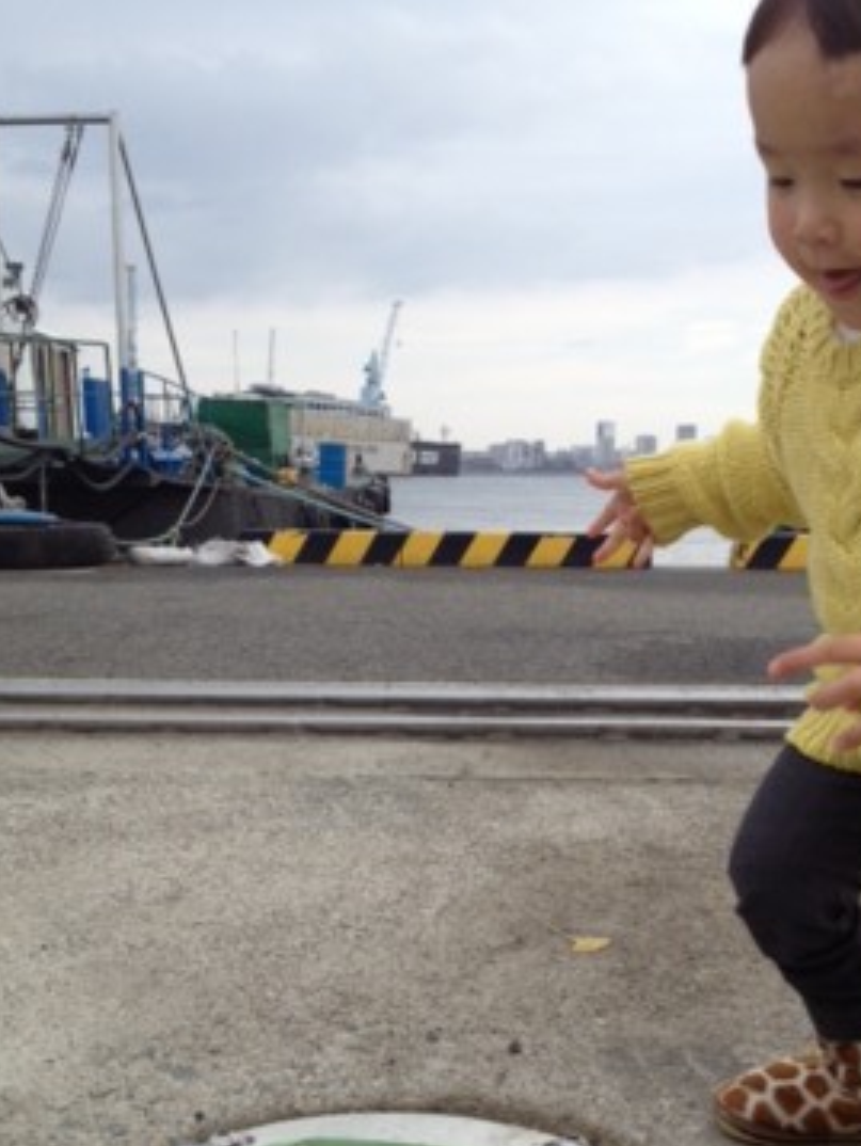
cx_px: 477
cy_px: 717
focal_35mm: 44
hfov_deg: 32.9
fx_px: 1457
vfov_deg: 42.6
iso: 50
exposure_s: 1/575
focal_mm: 4.28
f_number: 2.4
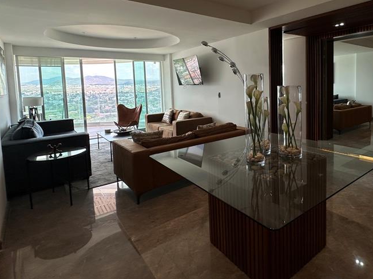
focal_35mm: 22
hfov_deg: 75.0
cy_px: 100
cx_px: 235
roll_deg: +1.2
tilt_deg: -4.0
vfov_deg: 60.0
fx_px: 237
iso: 40
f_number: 2.2
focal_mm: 2.22
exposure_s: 1/199
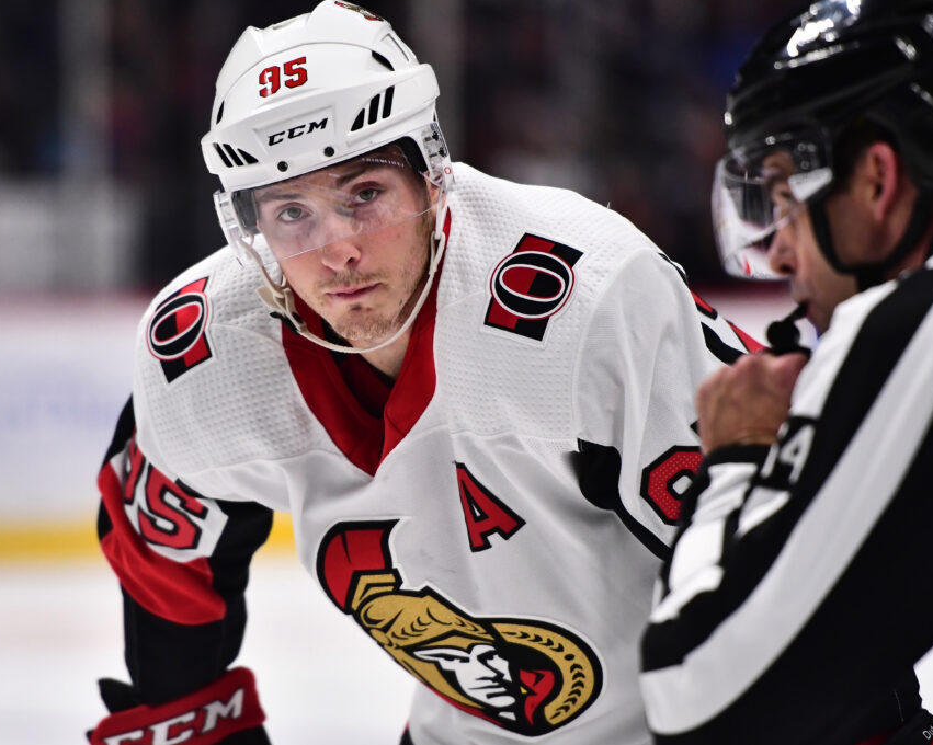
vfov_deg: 4.6
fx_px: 9357
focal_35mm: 339
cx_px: 378
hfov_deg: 5.7
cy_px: 373
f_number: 4
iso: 2500
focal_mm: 200
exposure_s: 1/2500
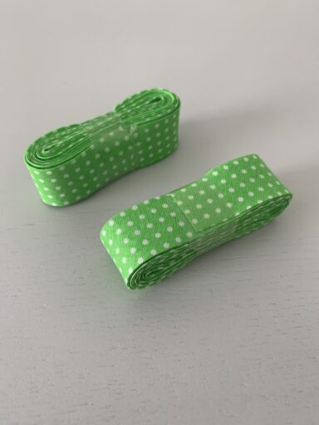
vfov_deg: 67.3
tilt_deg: -53.9
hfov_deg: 53.1
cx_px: 160
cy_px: 212
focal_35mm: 26
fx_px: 319
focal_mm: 4.25
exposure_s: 1/121
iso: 50
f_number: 1.8
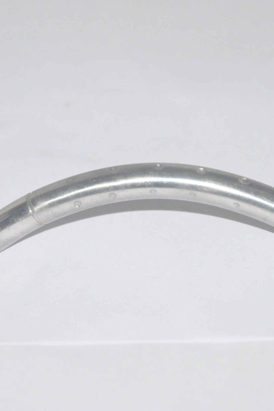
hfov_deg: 4.1
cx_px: 139
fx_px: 3871
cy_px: 206
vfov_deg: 6.1
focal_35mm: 339
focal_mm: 150
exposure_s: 1/60
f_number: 5.6
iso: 1250
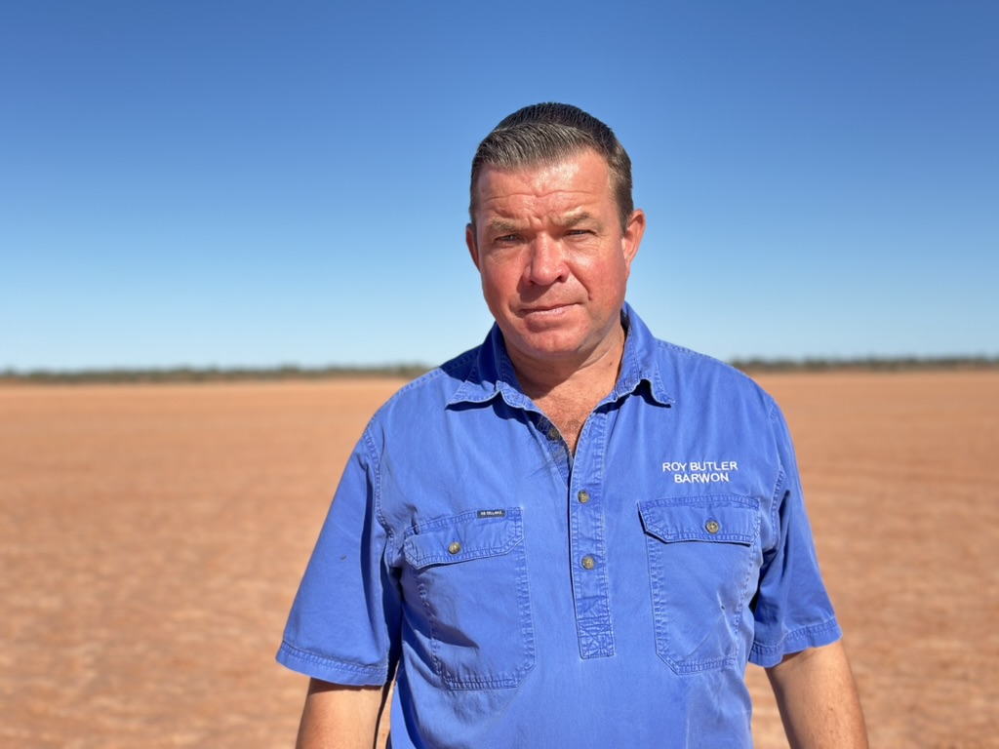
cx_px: 500
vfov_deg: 30.3
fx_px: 1385
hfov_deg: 39.7
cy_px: 374
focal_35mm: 48
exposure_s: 1/3731
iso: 80
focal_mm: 6.86
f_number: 1.78
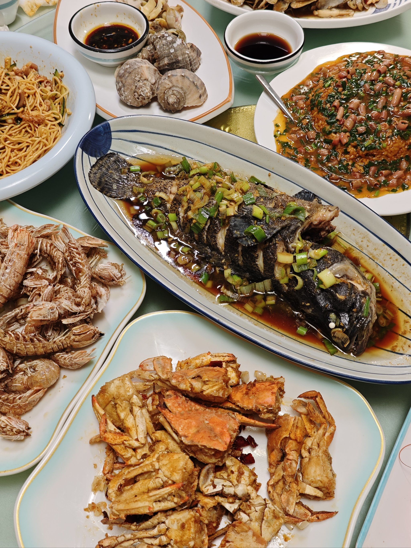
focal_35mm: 36
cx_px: 206
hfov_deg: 39.7
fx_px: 570
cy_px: 274
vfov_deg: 51.4
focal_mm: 6.55
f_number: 1.6
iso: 80
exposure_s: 1/100
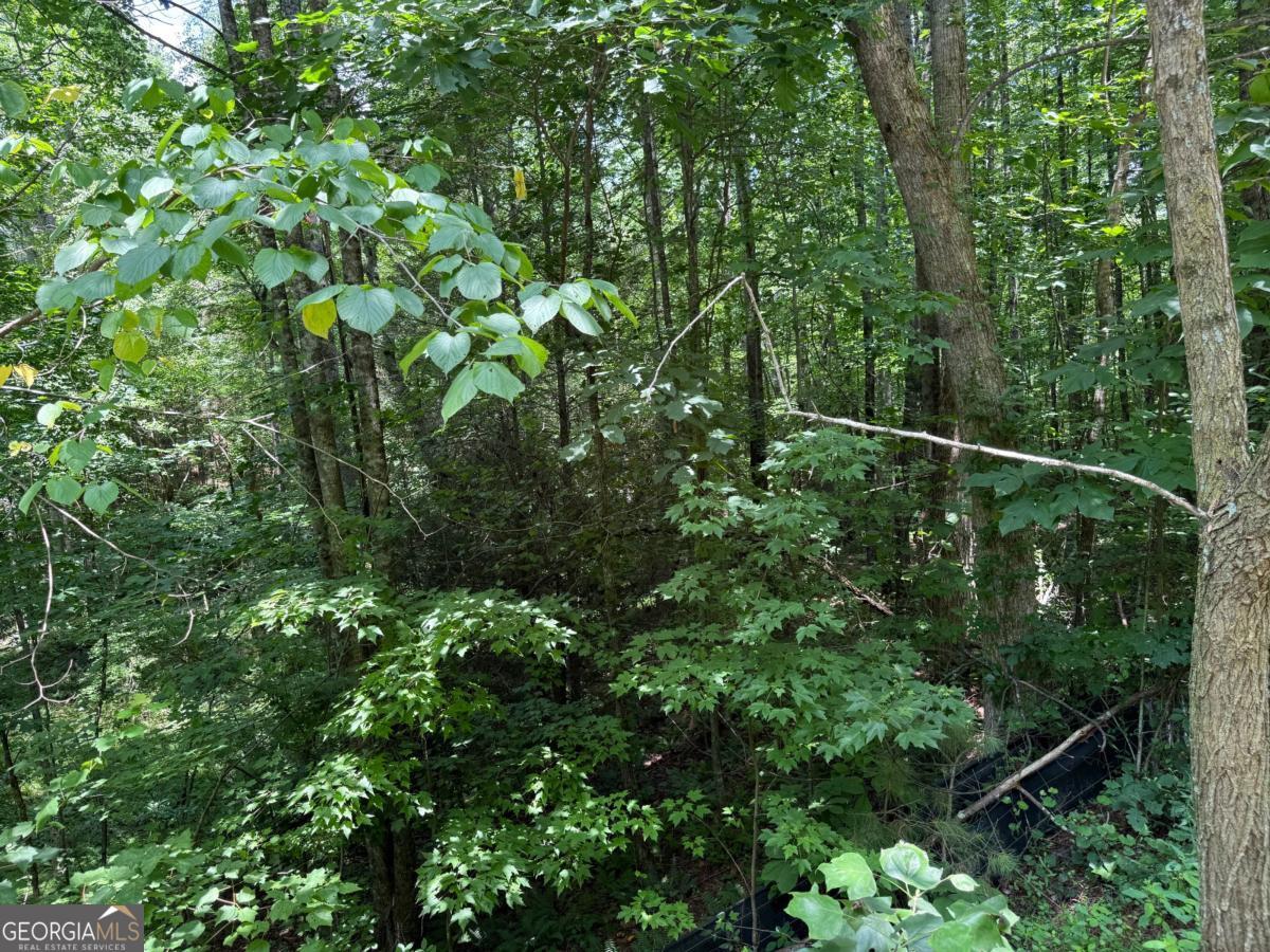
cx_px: 635
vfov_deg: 56.8
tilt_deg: -4.0
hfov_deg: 71.6
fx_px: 881
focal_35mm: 24
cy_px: 476
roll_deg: +3.9
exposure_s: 1/121
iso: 80
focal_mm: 6.76
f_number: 1.78
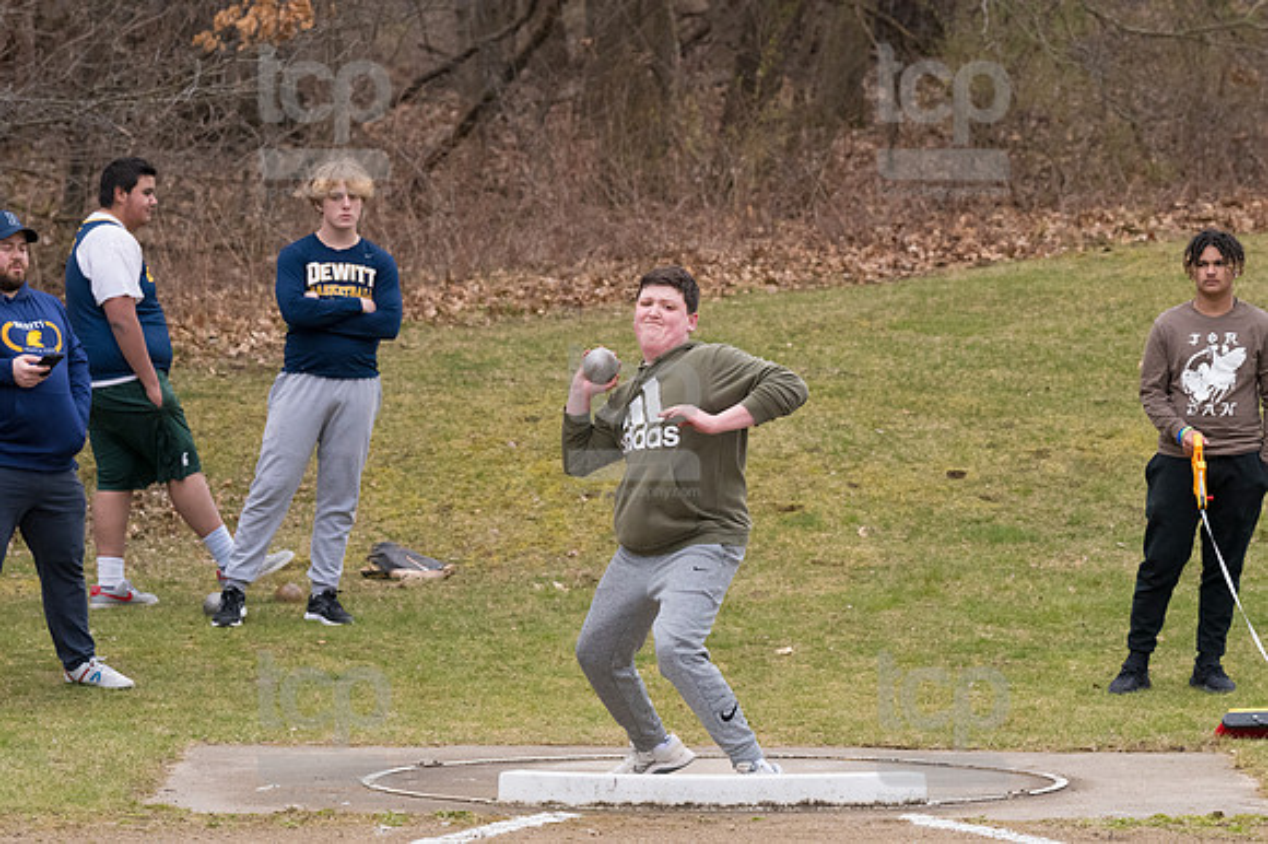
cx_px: 634
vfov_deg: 6.8
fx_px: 7111
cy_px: 422
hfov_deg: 10.2
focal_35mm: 202
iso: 2000
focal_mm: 135
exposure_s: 1/1600
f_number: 5
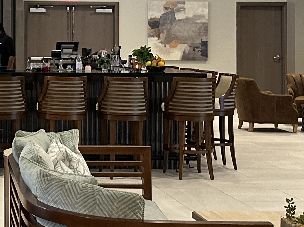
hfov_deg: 19.9
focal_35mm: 93
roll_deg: -0.1
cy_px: 13
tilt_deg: -0.3
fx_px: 816
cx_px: -49
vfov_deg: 15.7
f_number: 1.78
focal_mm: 6.86
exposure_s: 1/60
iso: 400
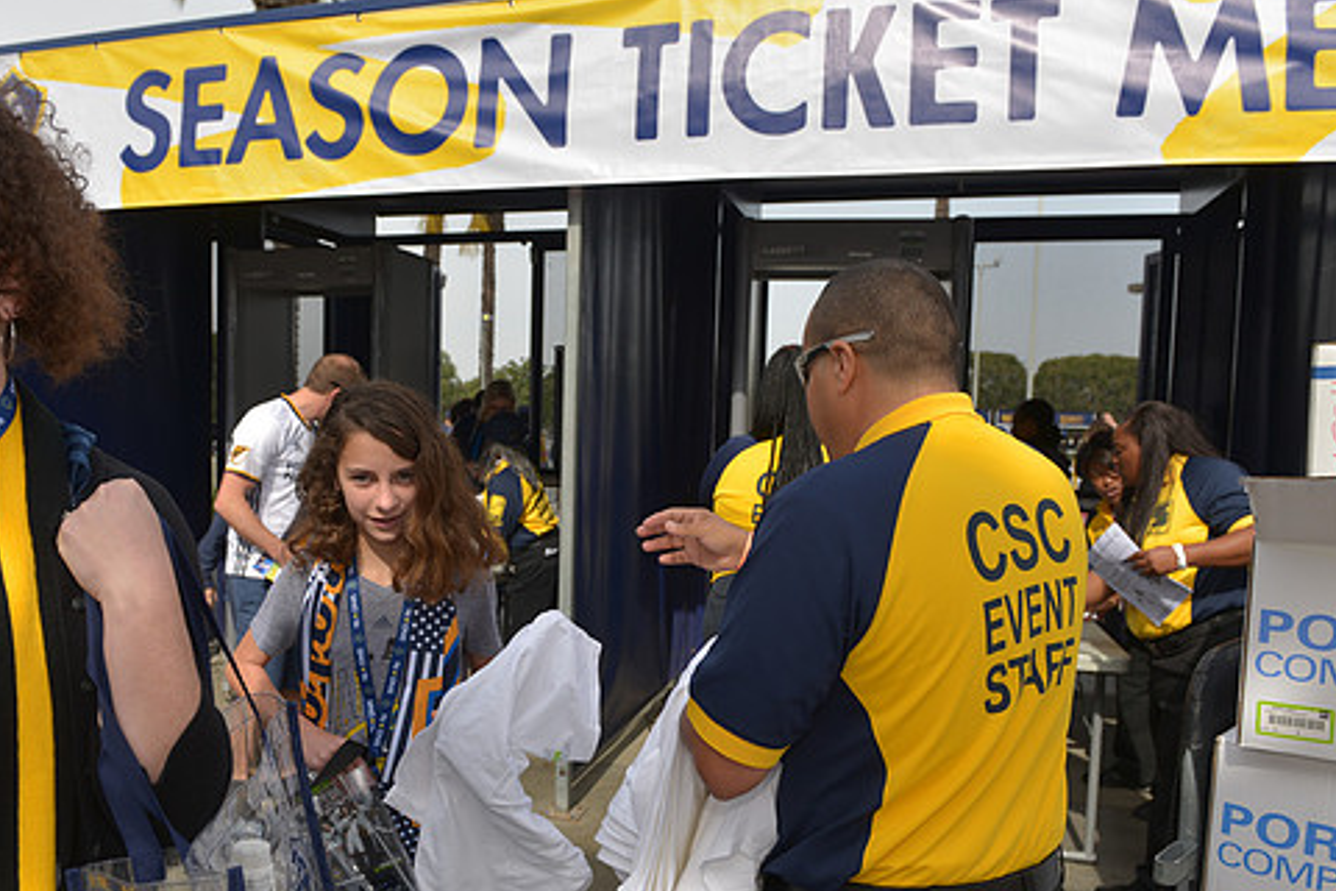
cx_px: 576
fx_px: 1076
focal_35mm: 29
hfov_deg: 63.4
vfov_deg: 44.8
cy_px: 517
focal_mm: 24
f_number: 5.6
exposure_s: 1/1250
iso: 200
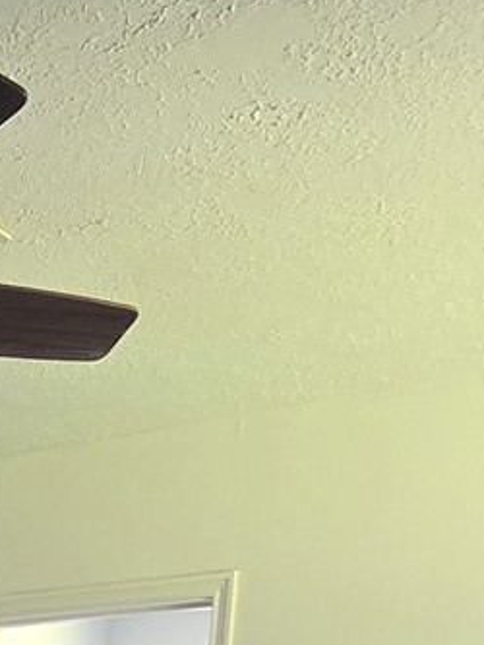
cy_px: 1139
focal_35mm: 80
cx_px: -354
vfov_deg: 19.0
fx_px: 1490
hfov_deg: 16.0
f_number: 2.2
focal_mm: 2.2
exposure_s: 1/60
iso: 400
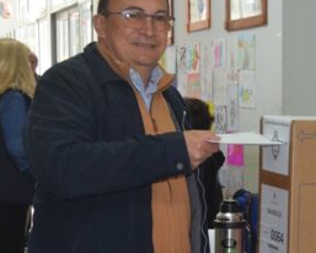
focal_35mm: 114
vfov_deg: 13.5
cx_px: 305
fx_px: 1067
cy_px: 191
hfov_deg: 16.5
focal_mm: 30
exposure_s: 1/60
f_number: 4.5
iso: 800
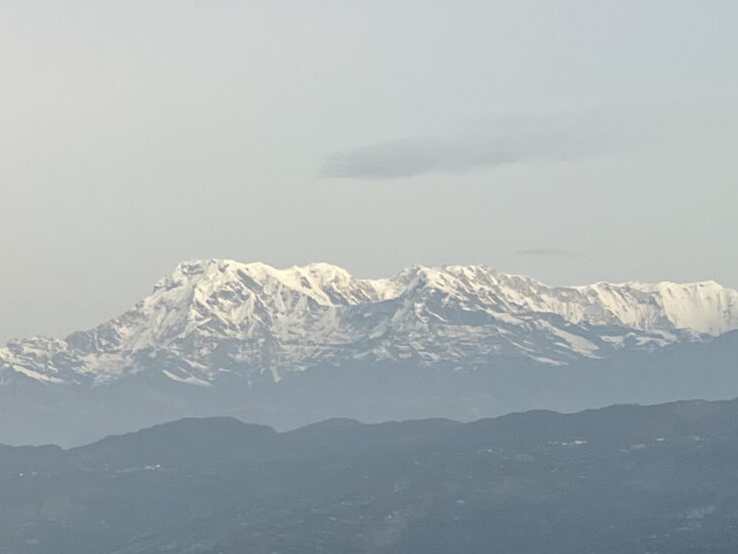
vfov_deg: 16.4
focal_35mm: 90
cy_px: 248
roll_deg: -0.9
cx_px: -525
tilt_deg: +10.6
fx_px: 1919
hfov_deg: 18.1
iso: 100
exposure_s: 1/121
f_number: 1.5
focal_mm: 5.7
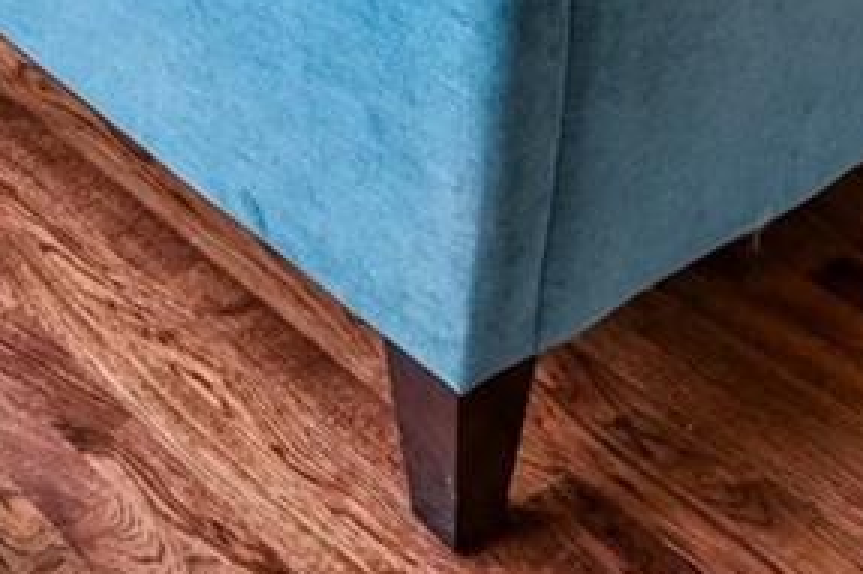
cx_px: 138
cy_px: -929
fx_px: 1869
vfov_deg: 12.4
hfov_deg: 25.4
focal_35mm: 78
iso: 140
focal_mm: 14
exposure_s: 1/15
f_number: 10
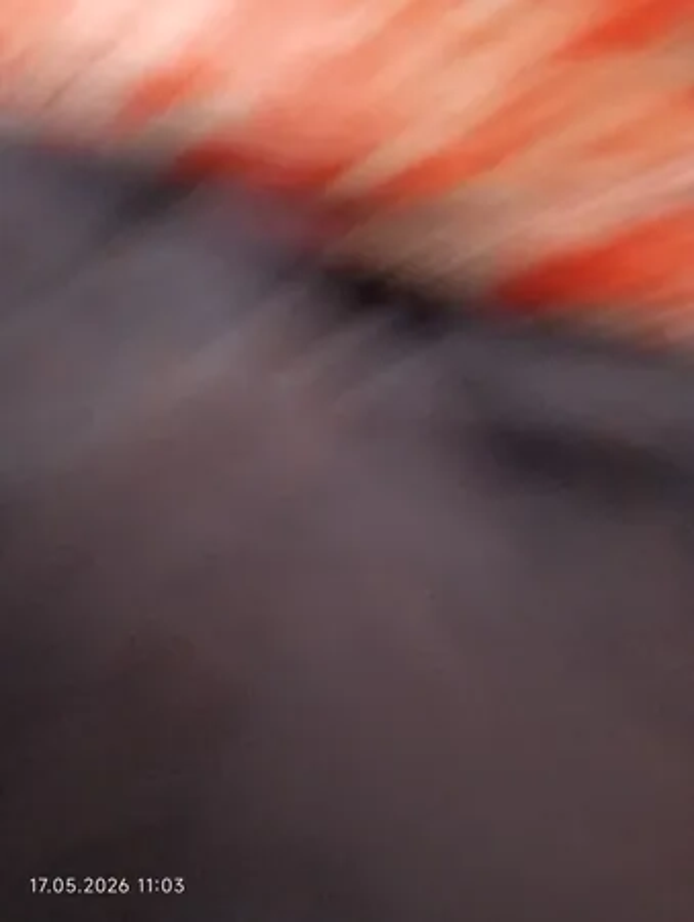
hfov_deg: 49.9
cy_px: 461
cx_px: 347
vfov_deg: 63.4
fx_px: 746
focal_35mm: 28
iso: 12600
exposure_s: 1/14.3
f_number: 1.8
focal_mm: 4.27
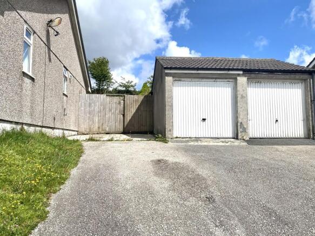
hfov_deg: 67.3
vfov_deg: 53.0
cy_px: 118
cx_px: 158
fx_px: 237
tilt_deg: +5.1
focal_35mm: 26
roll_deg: +2.7
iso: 32
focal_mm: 4.25
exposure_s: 1/4808
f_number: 1.8
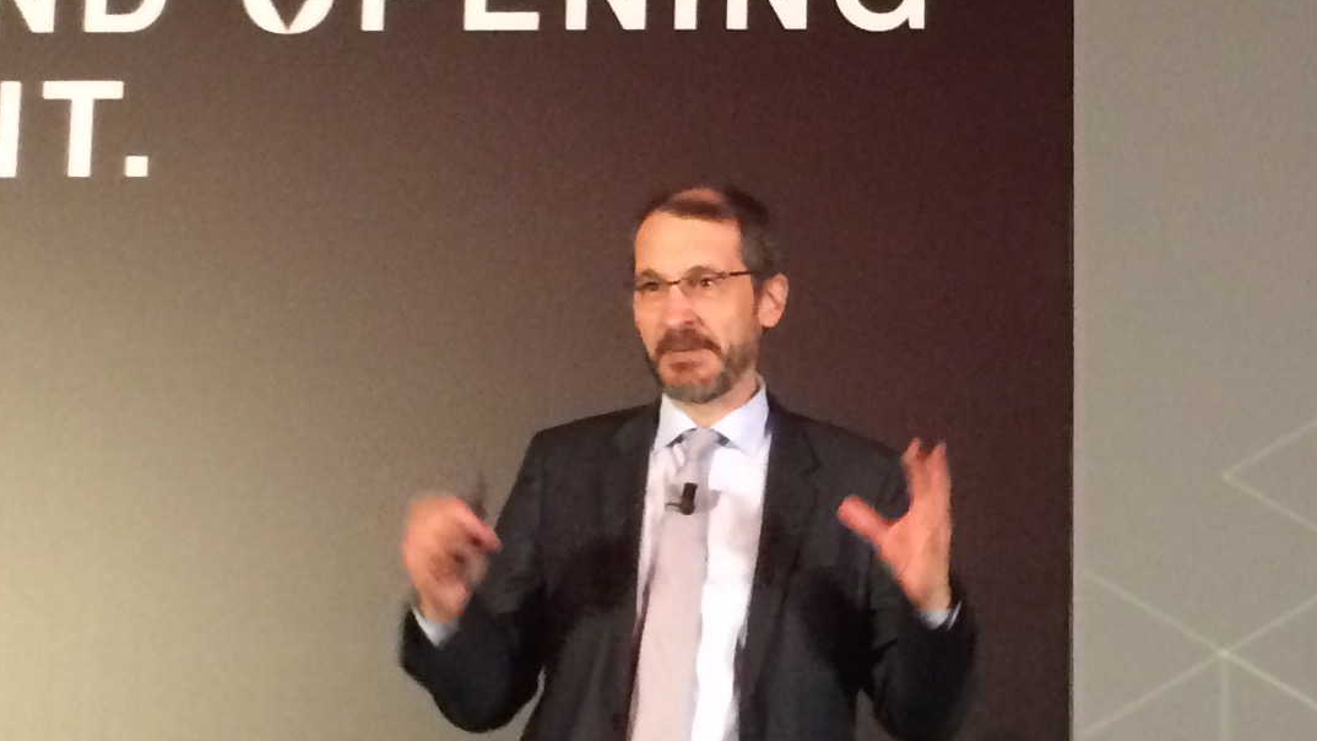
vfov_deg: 12.6
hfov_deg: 22.1
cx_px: 947
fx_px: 3352
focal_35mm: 96
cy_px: 378
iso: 320
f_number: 2.2
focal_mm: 4.15
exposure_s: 1/17
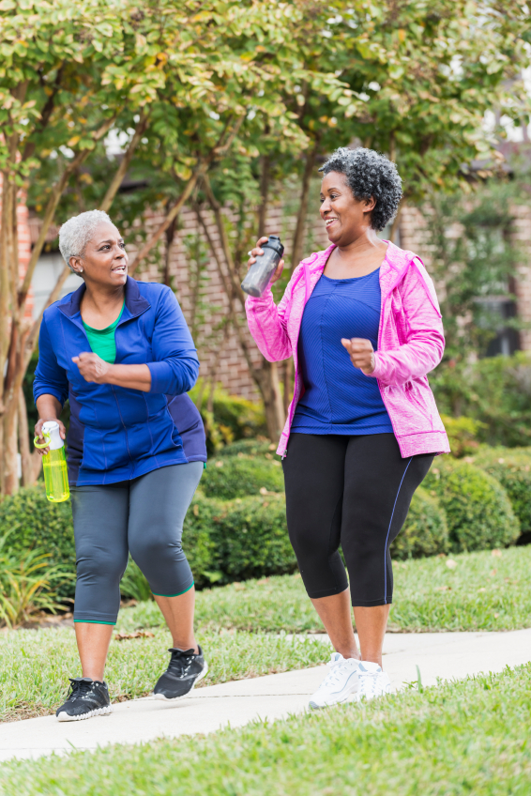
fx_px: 2984
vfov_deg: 15.2
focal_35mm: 135
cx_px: 266
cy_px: 398
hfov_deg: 10.2
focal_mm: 135
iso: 320
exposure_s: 1/200
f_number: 4
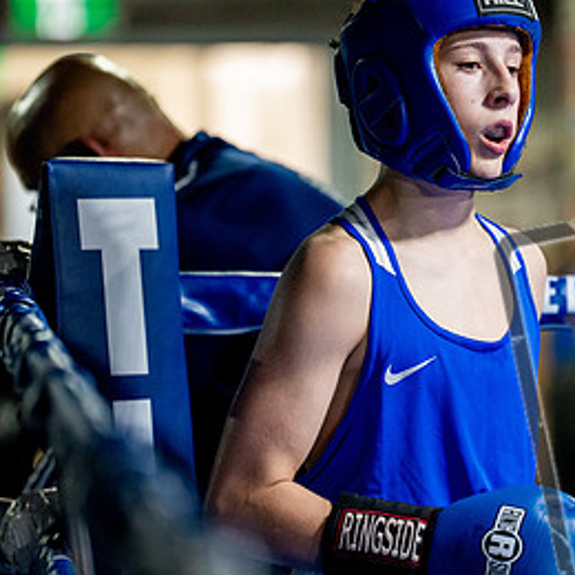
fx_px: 5337
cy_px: 271
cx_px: 500
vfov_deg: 6.2
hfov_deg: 6.2
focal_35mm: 284
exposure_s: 1/1000
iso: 4000
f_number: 2
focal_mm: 150
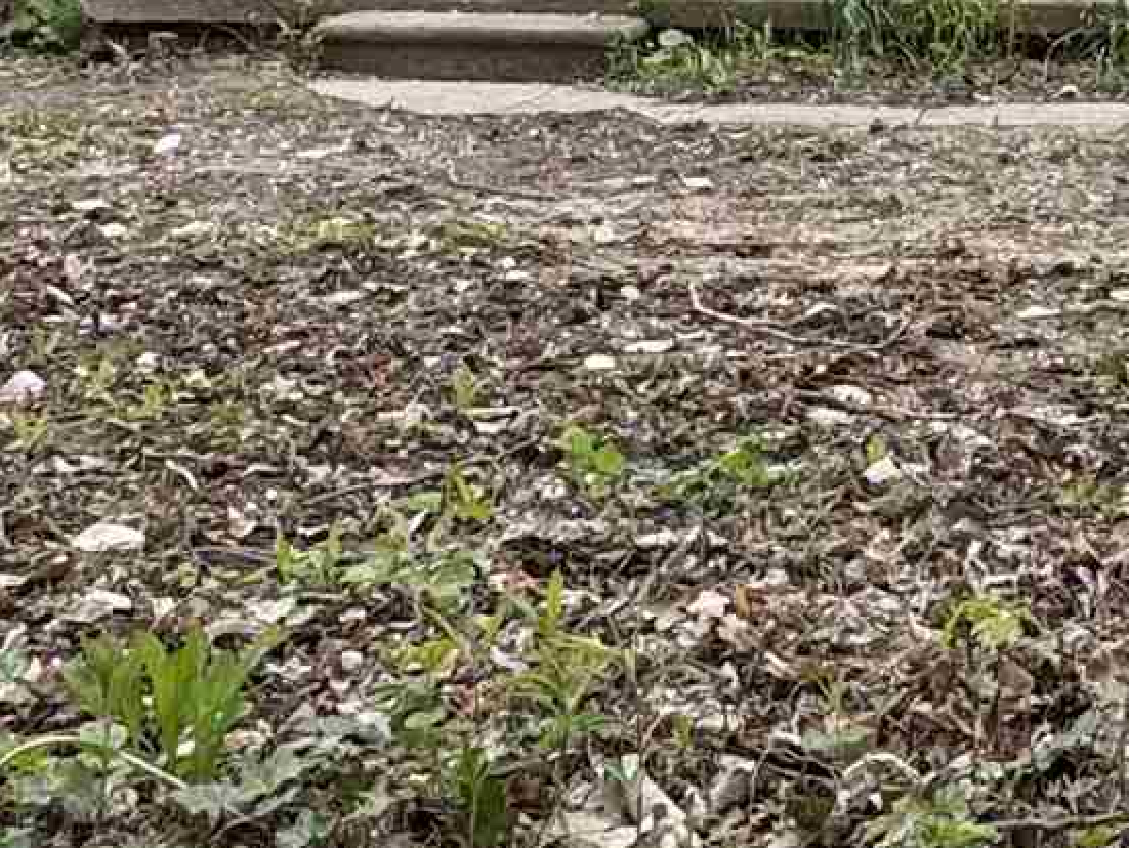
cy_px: -531
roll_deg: -0.3
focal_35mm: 78
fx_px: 2546
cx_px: 1293
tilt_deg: +9.3
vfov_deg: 16.7
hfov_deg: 23.2
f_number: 2.2
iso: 40
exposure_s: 1/159
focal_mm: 2.22
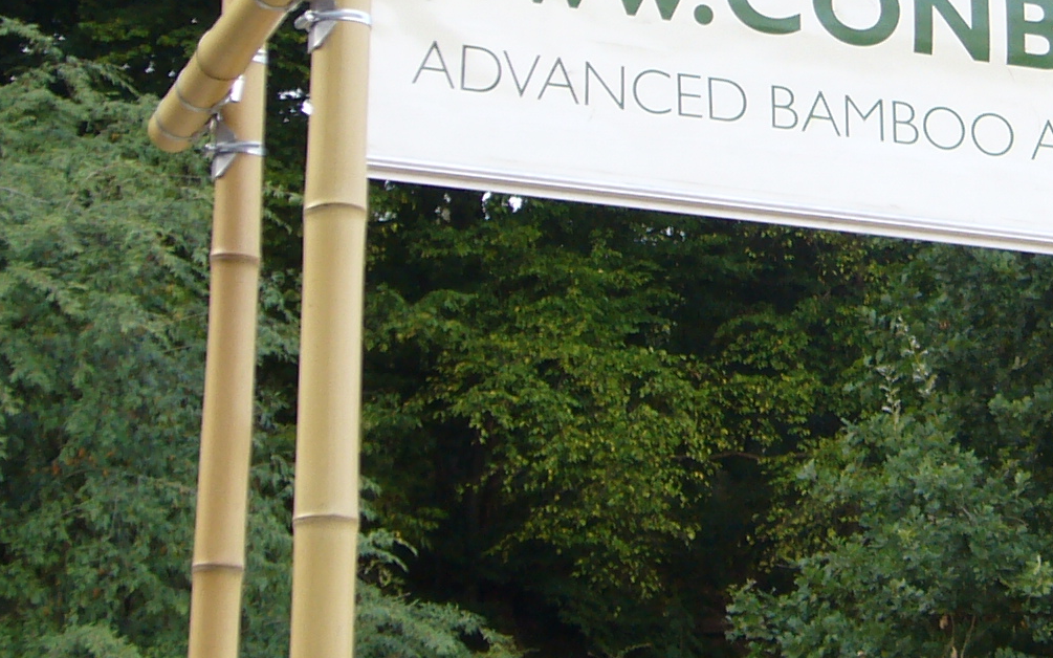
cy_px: 4
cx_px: 931
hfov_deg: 15.3
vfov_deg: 9.6
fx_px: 3874
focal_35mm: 135
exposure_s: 1/80
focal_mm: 8.3
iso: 80
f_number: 3.3
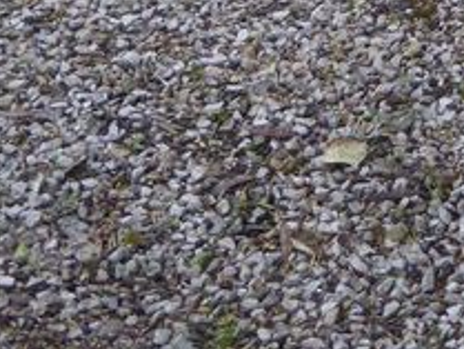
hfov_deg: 14.0
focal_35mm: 138
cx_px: 524
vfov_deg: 10.2
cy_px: -262
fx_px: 1851
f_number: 3.7
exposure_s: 1/60
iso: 250
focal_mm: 6.3
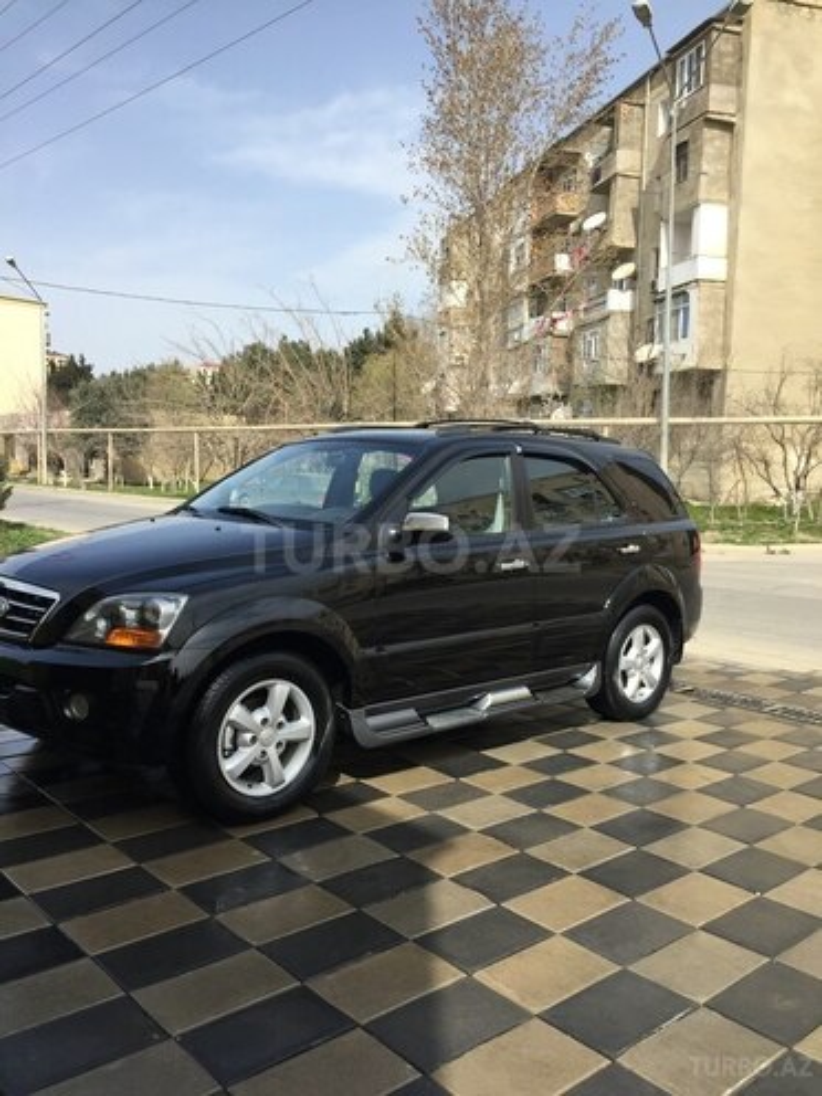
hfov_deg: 48.2
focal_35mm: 29
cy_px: 548
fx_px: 918
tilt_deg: -5.3
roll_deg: -1.2
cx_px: 411
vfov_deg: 61.7
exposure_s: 1/1582
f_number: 2.2
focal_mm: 4.15
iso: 32
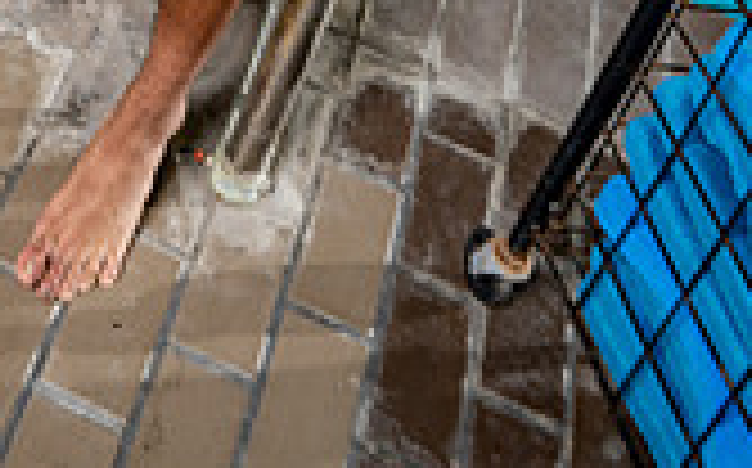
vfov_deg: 13.9
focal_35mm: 77
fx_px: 1576
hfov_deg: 26.3
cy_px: -513
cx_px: 135
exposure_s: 1/250
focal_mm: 28
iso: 200
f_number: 5
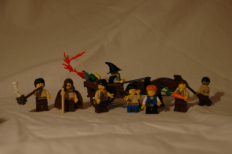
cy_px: 77
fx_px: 309
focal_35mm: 48
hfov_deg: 41.1
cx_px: 116
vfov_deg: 28.0
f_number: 4
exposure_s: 1/60
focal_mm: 32
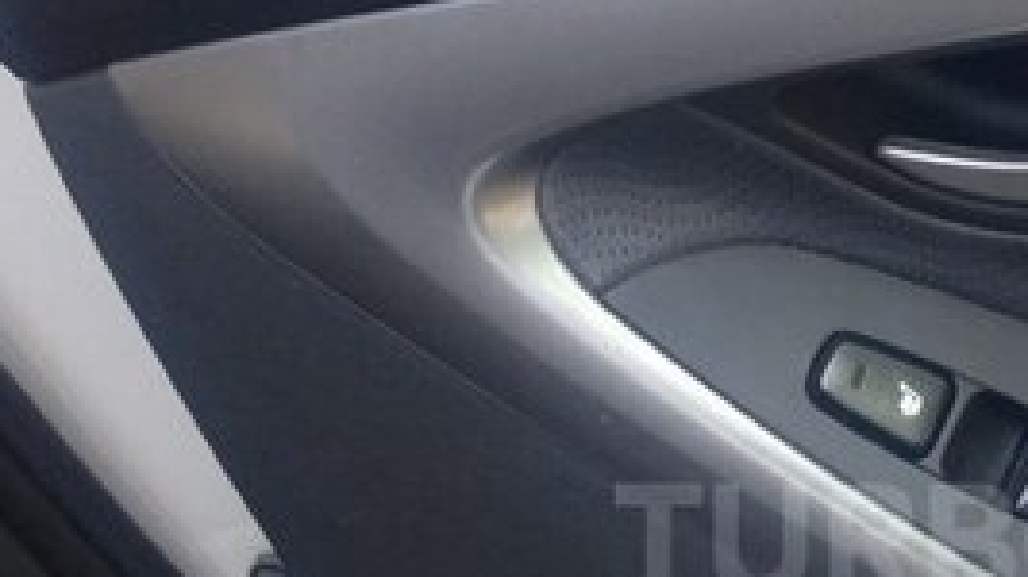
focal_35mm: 89
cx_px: 1009
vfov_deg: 13.4
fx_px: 2425
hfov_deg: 23.0
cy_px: 540
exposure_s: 1/40
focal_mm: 4.12
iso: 64
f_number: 2.4
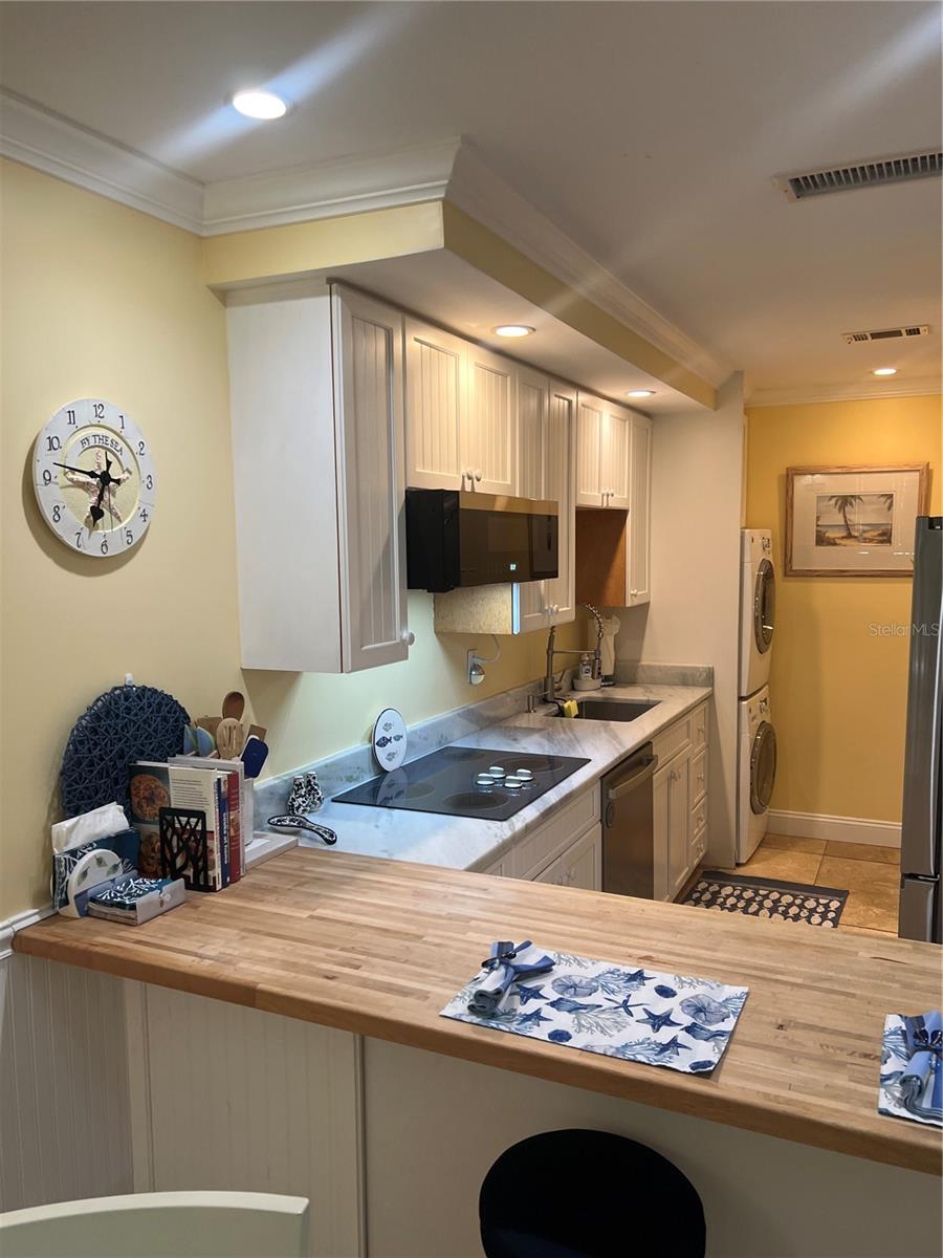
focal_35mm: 26
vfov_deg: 67.3
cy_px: 629
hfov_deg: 53.1
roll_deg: +0.4
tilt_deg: -6.3
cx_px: 472
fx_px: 944
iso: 125
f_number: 1.5
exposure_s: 1/120
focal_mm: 5.7
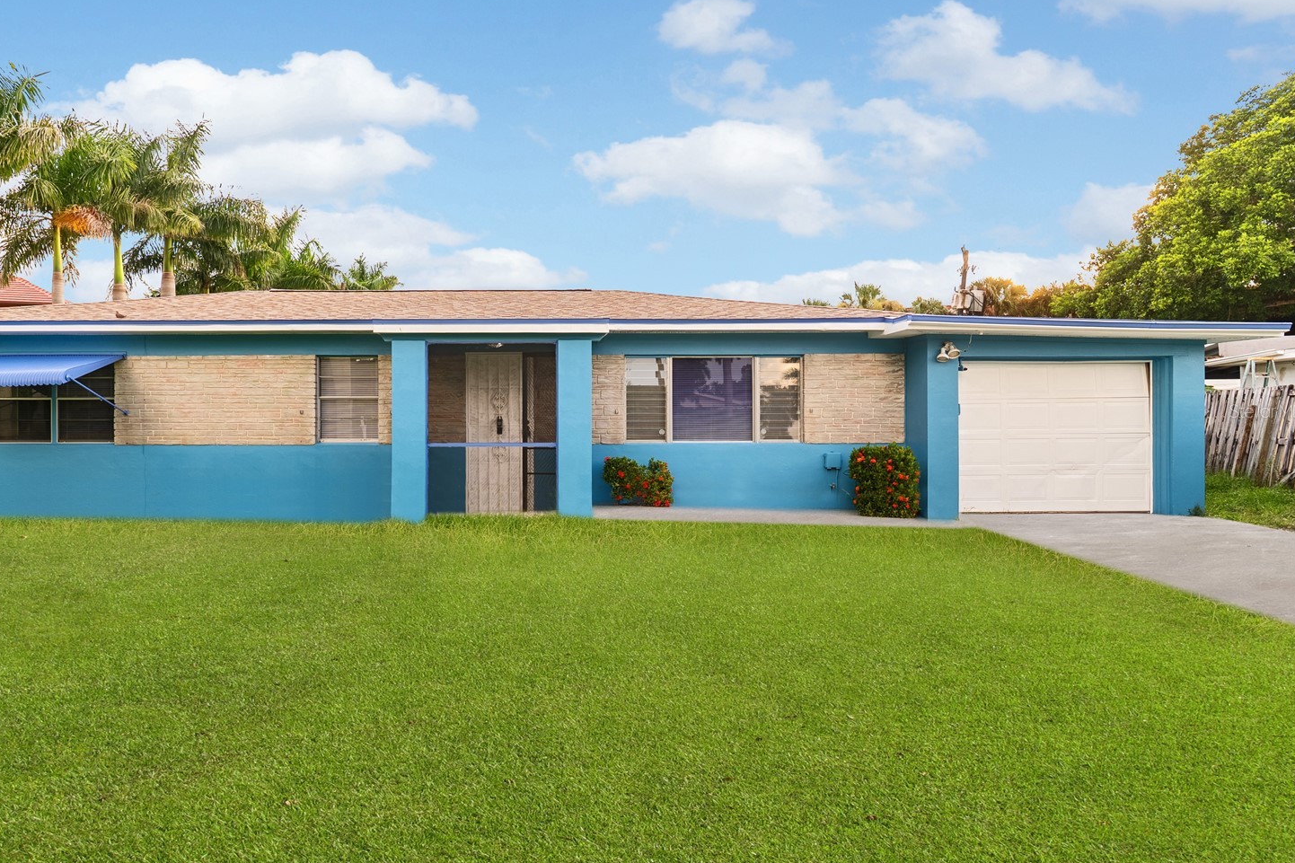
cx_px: 553
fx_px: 719
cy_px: 410
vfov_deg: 61.9
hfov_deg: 83.4
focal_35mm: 20
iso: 100
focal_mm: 17
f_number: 8
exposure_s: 1/15
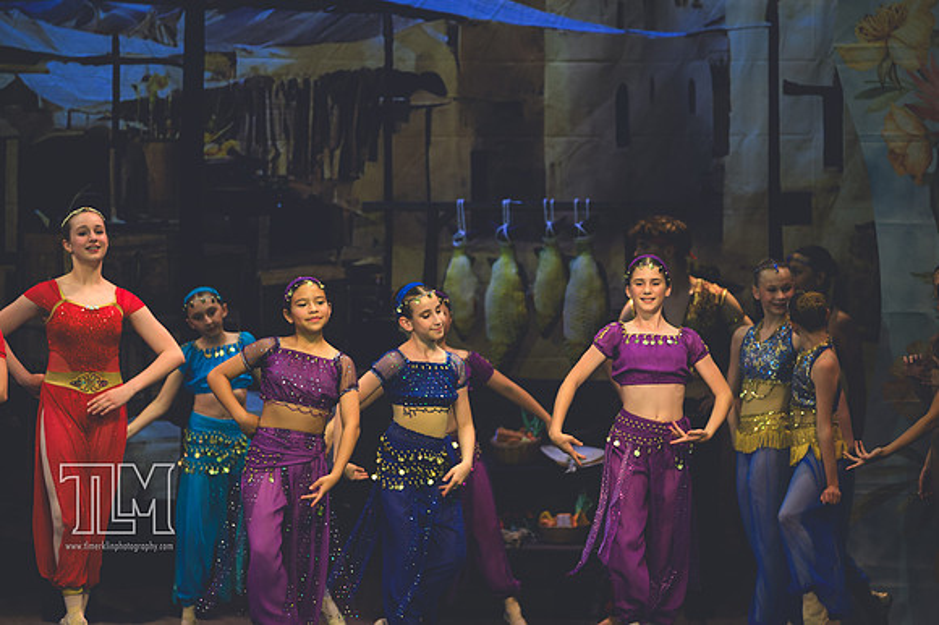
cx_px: 470
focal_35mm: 300
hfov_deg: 6.9
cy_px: 312
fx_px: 7820
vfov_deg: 4.6
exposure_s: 1/500
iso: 900
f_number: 2.8
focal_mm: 200
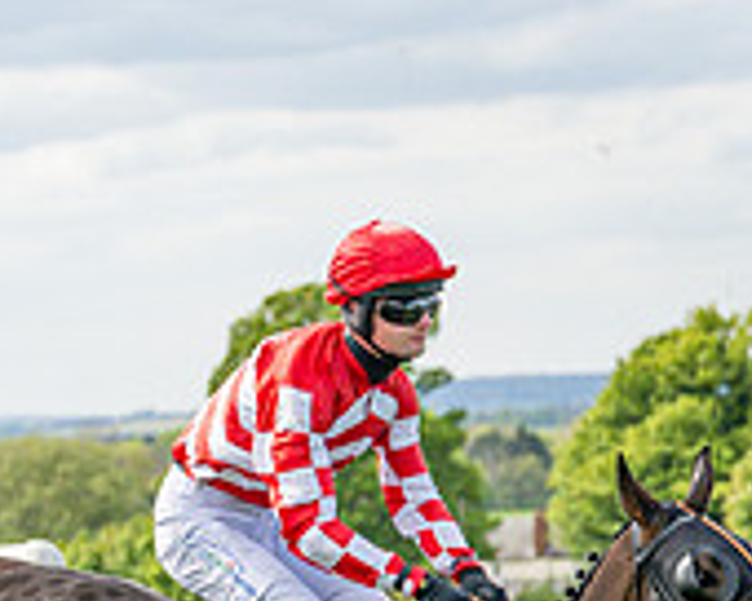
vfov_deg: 5.2
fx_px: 6610
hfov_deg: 6.4
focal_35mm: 297
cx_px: -650
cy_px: 949
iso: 400
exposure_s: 1/2000
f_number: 4
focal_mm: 70
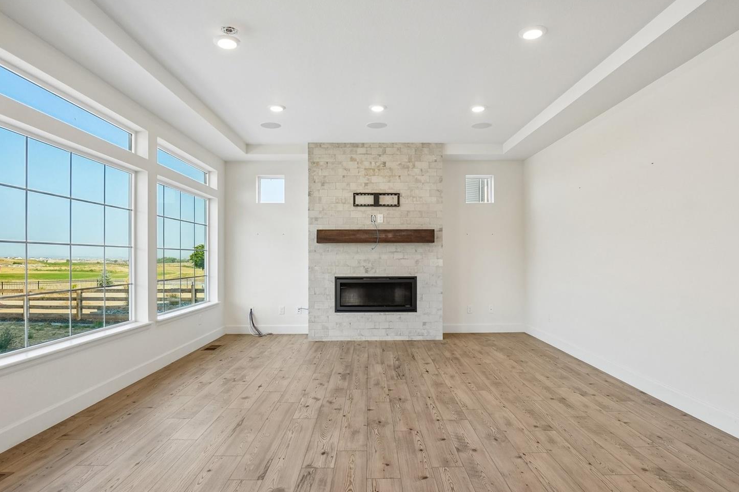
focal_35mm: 20
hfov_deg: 84.0
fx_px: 410
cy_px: 259
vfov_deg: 61.9
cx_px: 377
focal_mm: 12
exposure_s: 1/100
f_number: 8
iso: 400
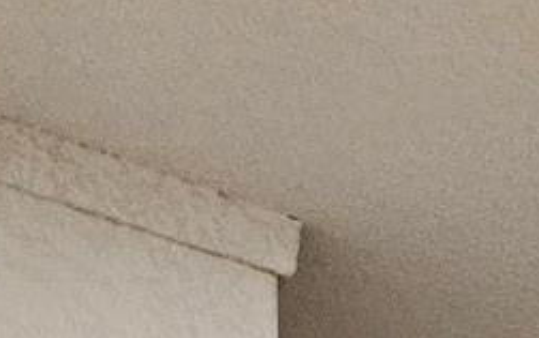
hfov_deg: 9.1
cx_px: 1444
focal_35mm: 198
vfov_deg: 4.7
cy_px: 2071
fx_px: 2911
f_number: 1.8
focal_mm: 5.4
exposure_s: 1/120
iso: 640
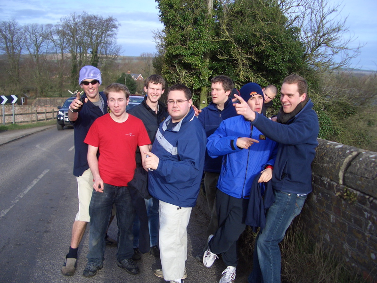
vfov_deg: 40.7
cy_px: 142
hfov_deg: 52.6
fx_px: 381
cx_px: 188
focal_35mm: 35
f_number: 2.6
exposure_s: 1/500
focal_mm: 5.8
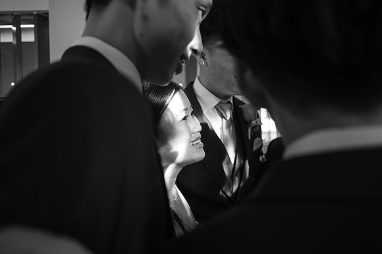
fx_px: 297
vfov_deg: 46.4
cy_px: 127
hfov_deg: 65.5
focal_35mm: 28
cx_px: 191
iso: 320
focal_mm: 28
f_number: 2.8
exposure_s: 1/250
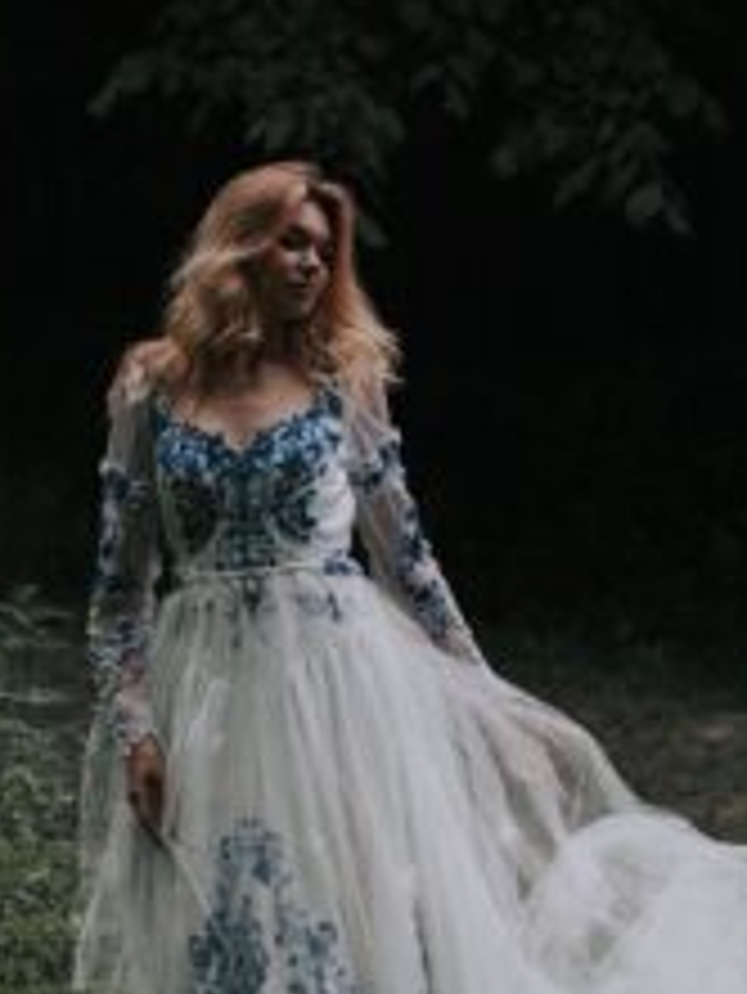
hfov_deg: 8.9
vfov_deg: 11.8
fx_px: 4800
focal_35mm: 167
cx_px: 86
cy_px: 645
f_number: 2.5
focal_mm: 50
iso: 400
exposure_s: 1/1000
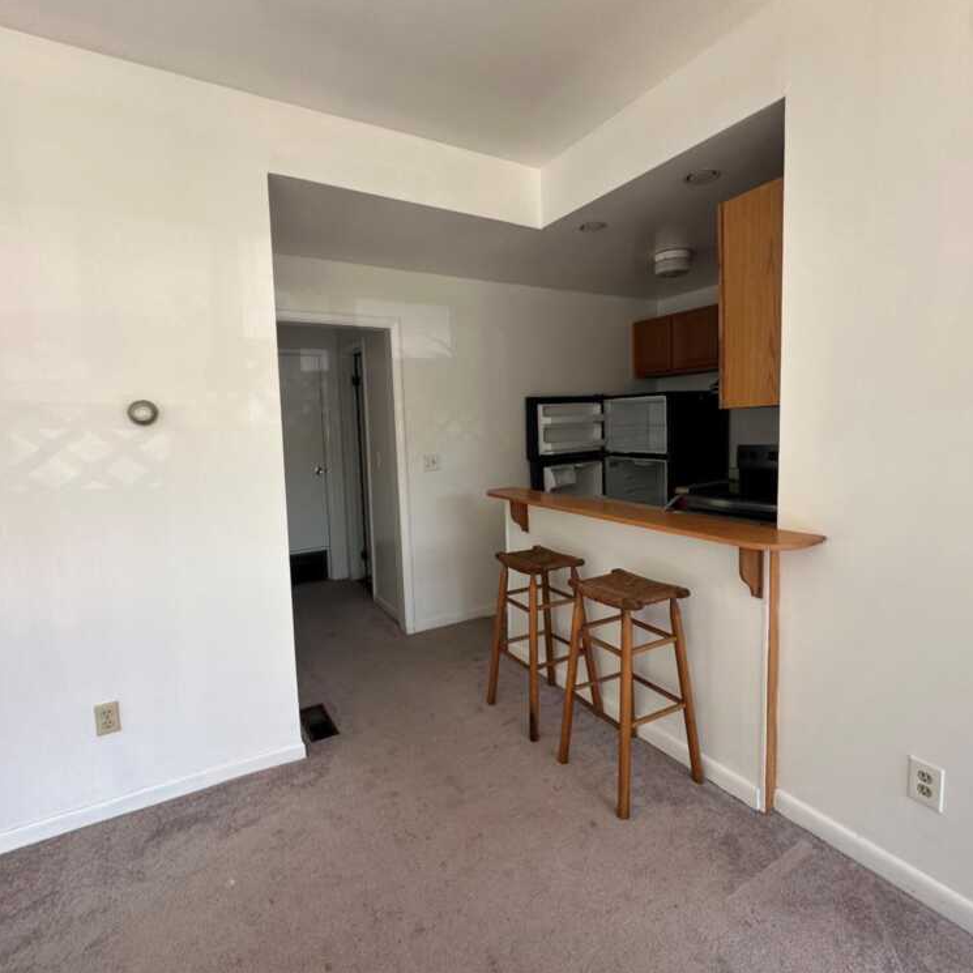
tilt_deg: -0.8
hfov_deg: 84.0
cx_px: 499
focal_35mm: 17
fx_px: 541
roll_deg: -1.4
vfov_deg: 83.9
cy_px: 473
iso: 64
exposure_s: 1/99
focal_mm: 2.22
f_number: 2.2
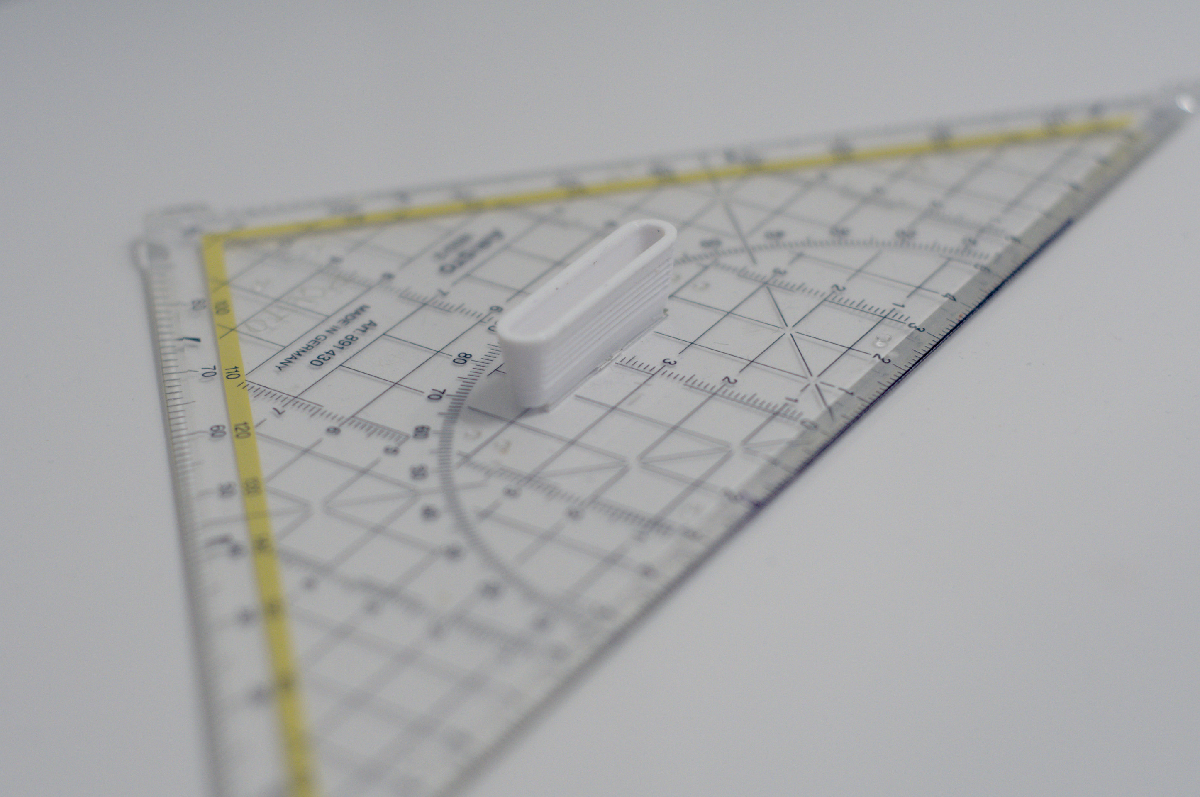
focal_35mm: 75
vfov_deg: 18.1
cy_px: 398
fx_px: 2497
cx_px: 600
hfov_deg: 27.0
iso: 200
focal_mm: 50
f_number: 2.5
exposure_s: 1/125
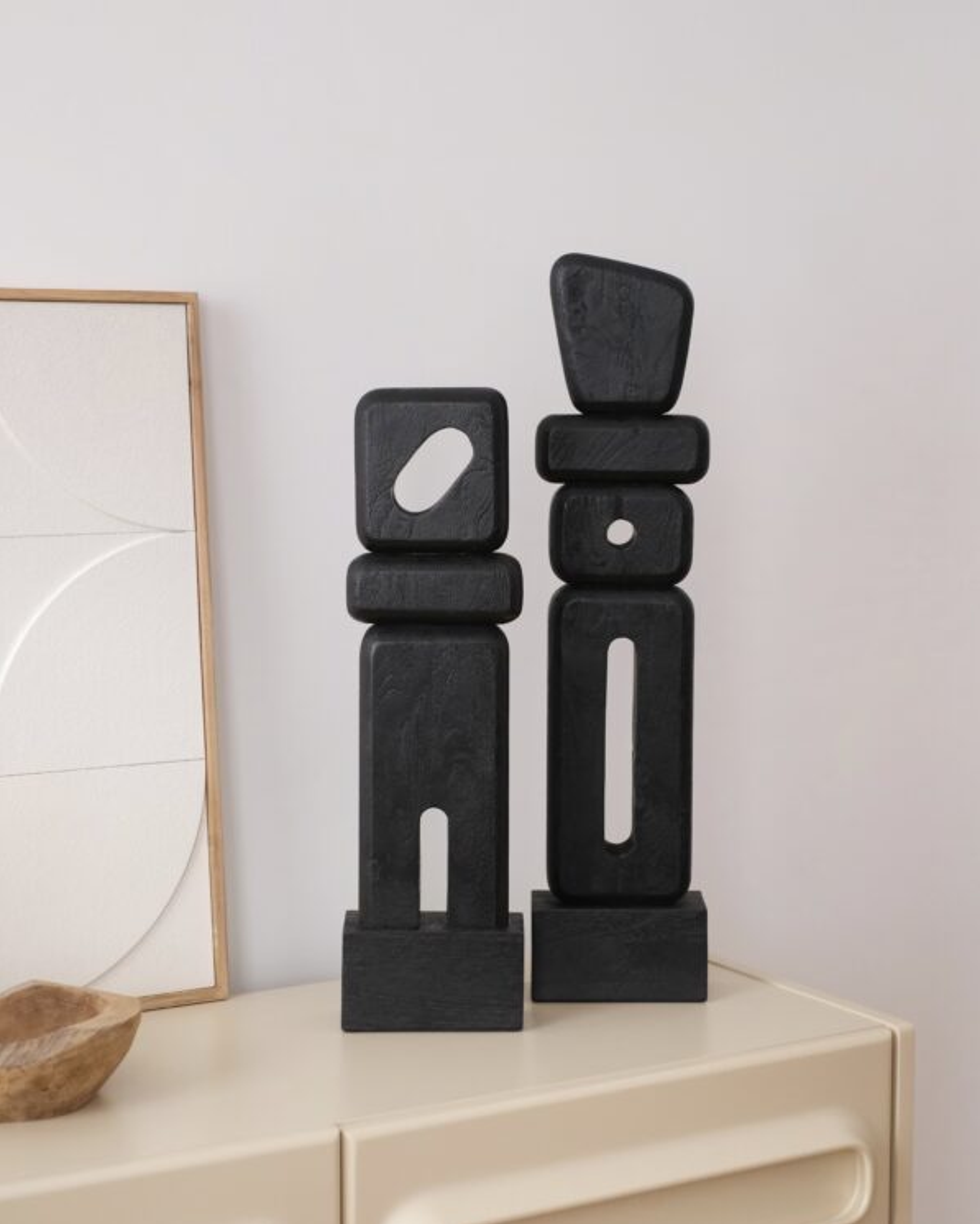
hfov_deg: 25.4
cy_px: 581
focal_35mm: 60
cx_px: 491
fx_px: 2175
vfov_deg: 31.4
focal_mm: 35
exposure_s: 1/52
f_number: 4
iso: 1600
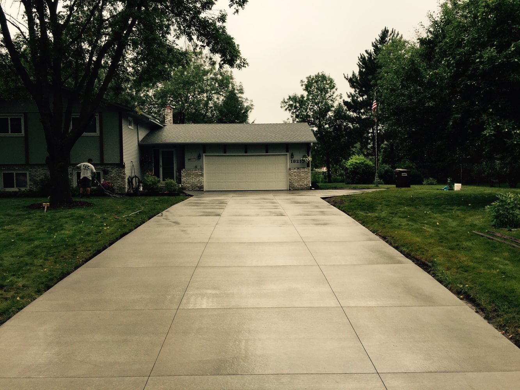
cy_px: 195
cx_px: 260
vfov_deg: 48.2
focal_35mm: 29
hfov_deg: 61.7
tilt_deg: -3.5
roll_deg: +0.9
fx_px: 436
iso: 32
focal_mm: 4.15
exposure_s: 1/347
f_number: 2.2
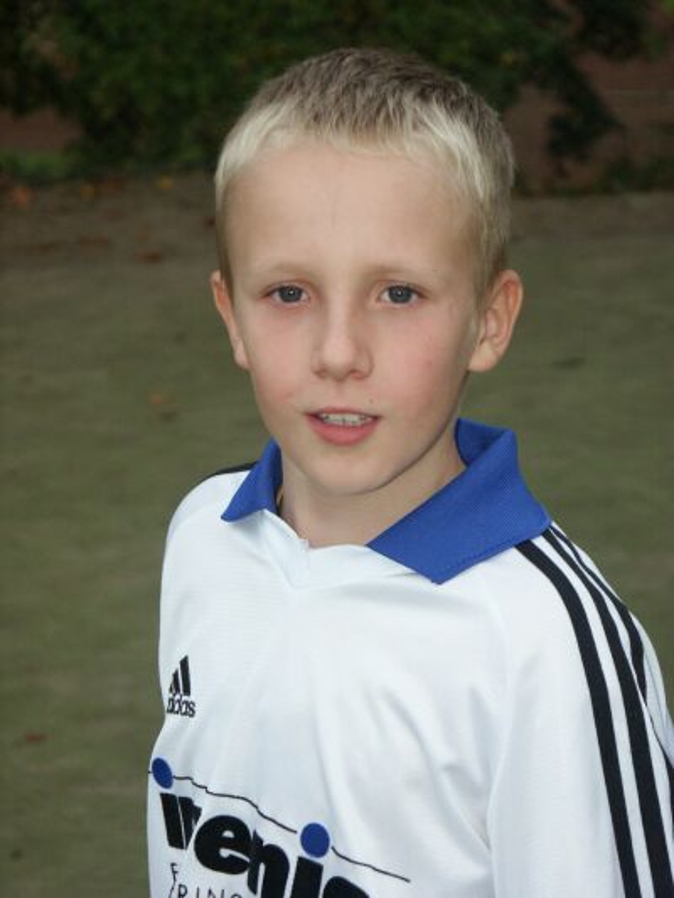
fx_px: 3166
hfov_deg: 12.2
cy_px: 449
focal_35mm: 122
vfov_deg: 16.1
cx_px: 337
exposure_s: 1/250
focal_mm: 30.98
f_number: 3.5
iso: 200
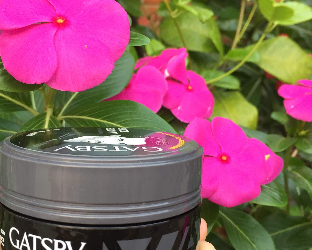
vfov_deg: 33.4
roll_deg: +2.3
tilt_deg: -25.0
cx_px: 122
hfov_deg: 40.9
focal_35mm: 45
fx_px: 416
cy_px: 131
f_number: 2.2
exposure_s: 1/100
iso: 50
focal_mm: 4.15
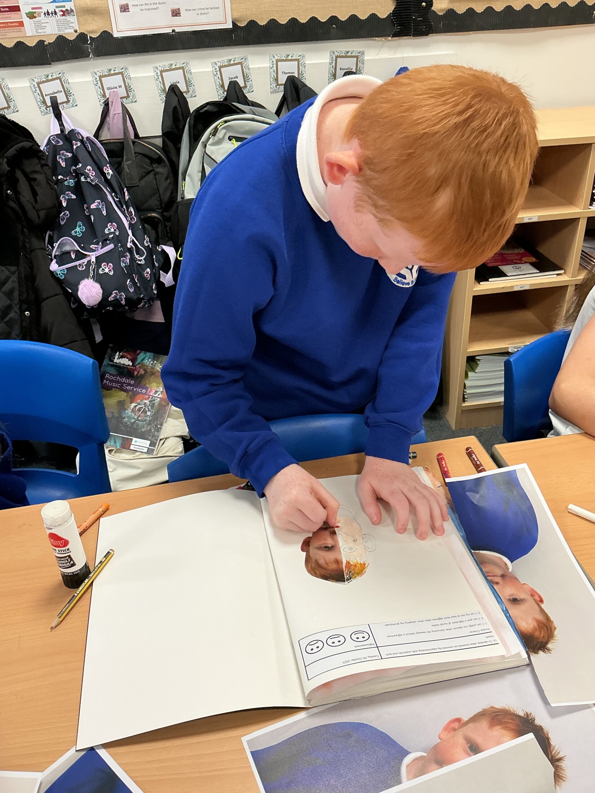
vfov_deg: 61.7
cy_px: 396
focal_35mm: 29
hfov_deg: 48.2
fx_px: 665
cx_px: 298
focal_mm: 3
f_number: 1.8
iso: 80
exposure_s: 1/60
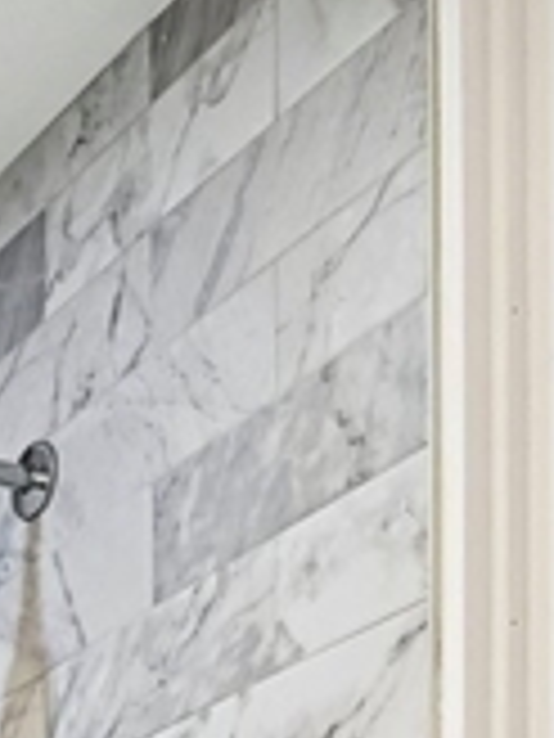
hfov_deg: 13.9
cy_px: 1379
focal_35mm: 96
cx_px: -396
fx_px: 2049
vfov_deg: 16.6
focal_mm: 16
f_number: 8
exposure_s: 1/20
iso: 400
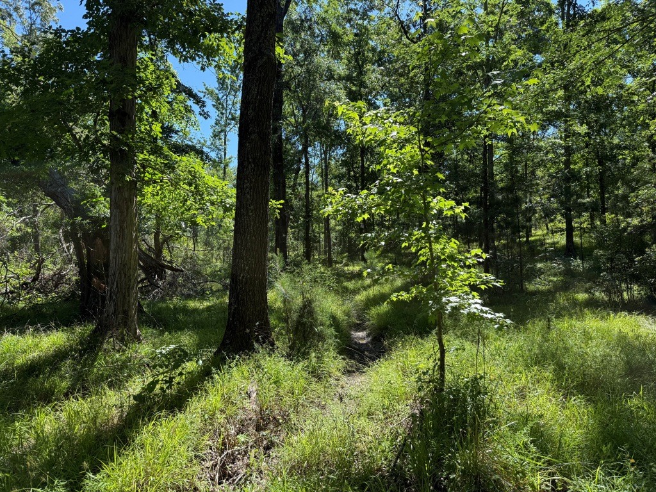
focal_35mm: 24
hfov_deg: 71.6
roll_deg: +1.7
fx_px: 455
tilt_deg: +1.9
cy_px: 246
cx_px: 328
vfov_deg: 56.8
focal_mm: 6.76
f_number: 1.78
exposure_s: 1/1522
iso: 100
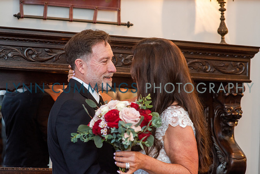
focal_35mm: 85
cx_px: 130
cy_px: 87
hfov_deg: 23.9
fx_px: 614
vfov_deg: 16.1
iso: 640
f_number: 3.2
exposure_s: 1/125
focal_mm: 85
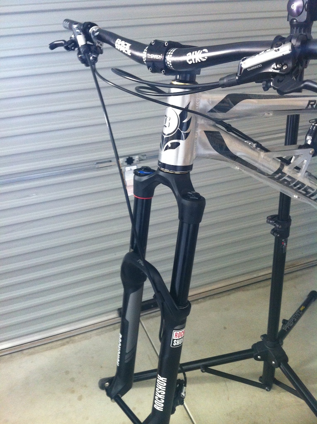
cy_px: 212
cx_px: 158
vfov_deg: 52.7
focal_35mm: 35
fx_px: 428
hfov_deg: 40.6
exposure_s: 1/17
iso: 200
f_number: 2.8
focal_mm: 3.85
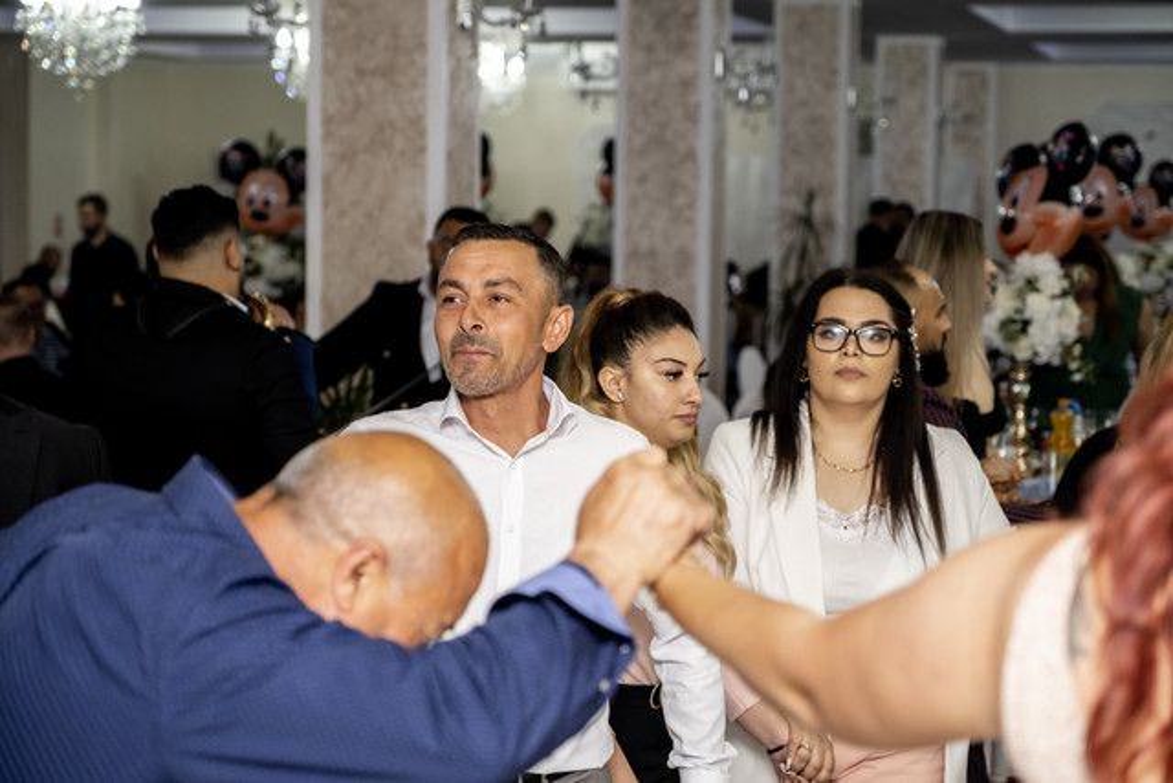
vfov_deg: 16.5
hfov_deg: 24.5
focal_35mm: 83
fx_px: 2705
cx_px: 586
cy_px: 392
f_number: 2.8
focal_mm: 55
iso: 1250
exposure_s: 1/160
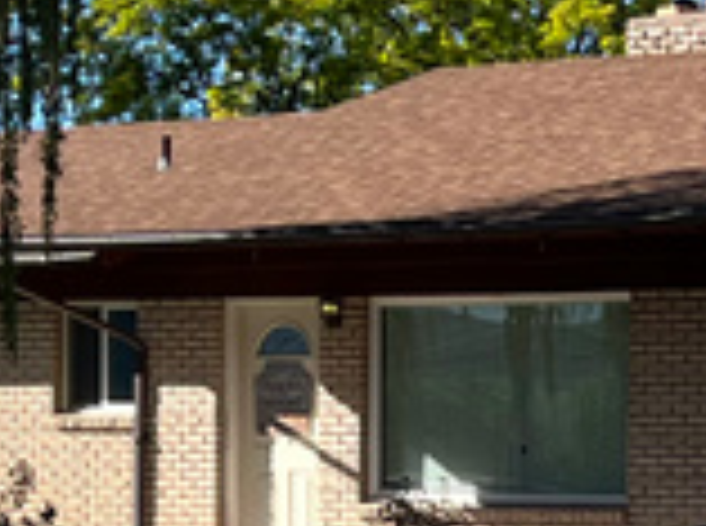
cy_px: 935
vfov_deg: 8.4
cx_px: 594
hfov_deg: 11.6
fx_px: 3459
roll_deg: -1.1
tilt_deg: -7.3
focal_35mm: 170
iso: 50
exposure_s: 1/1923
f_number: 1.6
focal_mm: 5.1
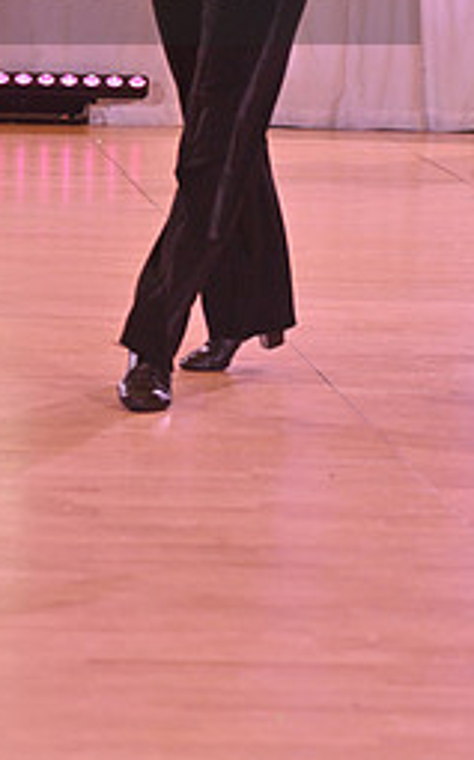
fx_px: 4803
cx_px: 10
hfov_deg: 5.6
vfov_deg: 9.0
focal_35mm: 232
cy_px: -54
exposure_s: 1/400
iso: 2000
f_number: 5
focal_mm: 100
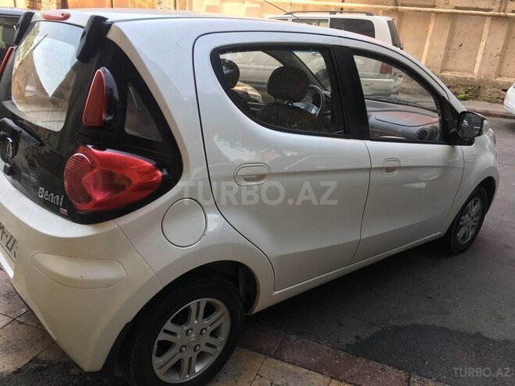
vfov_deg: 48.2
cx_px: 258
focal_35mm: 29
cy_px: 193
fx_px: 431
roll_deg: -4.9
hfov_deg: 61.7
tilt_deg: -18.2
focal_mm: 4.15
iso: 25
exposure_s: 1/158
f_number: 2.2
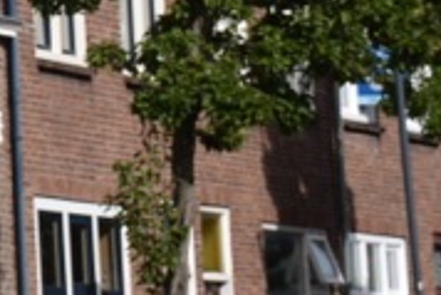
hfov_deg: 5.9
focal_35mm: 323
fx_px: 3960
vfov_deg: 4.2
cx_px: -884
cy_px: -129
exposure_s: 1/800
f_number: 6.3
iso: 100
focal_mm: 32
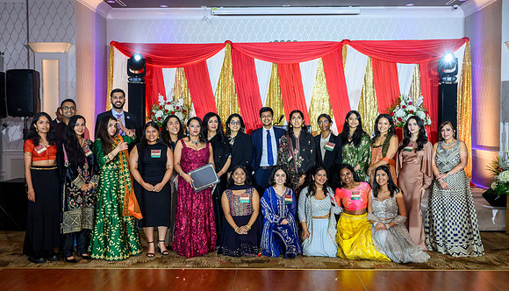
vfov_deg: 28.3
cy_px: 148
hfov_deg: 47.5
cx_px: 259
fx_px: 579
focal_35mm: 43
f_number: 5.6
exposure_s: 1/200
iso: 1600
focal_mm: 37
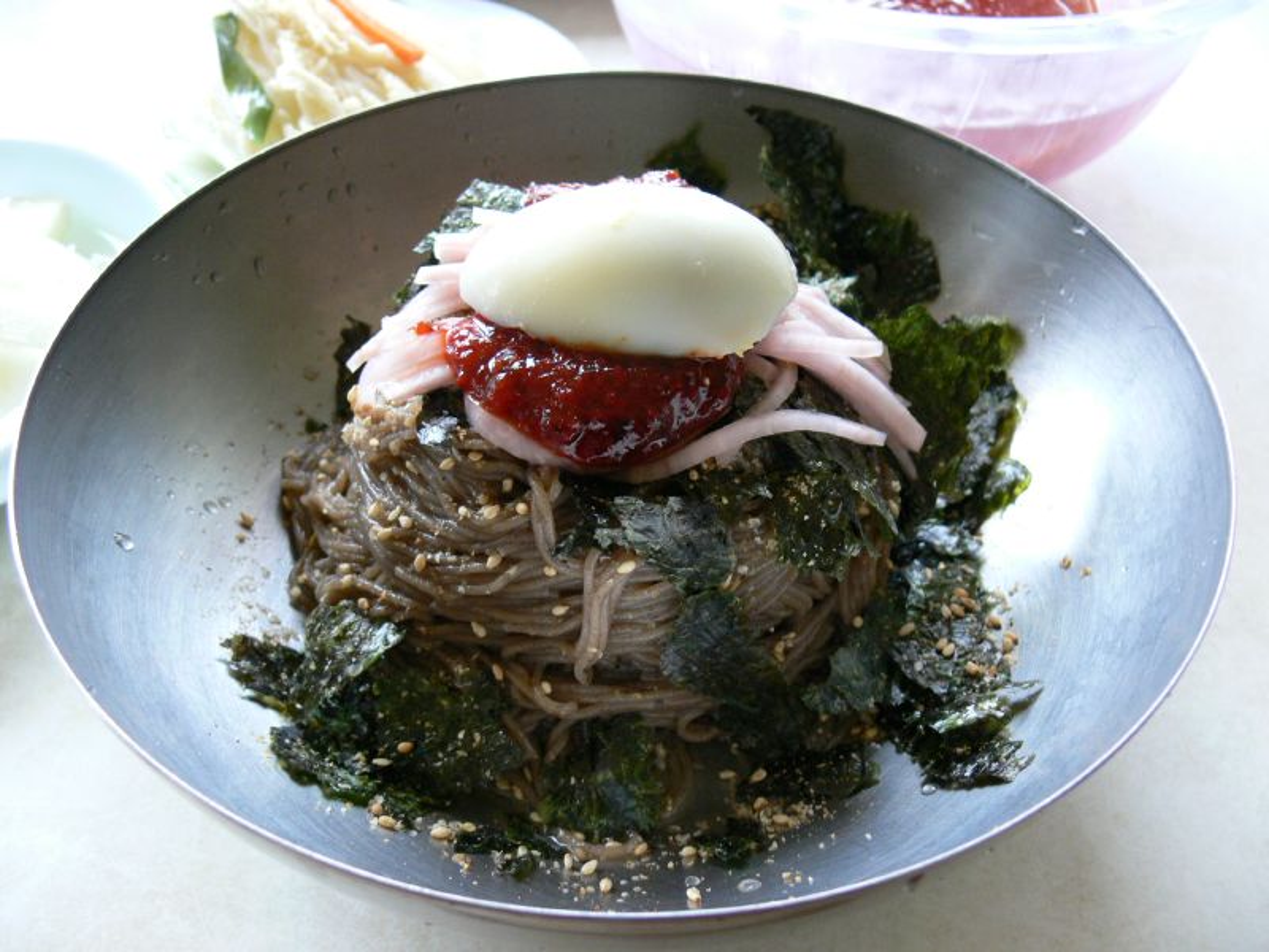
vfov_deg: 40.7
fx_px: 1283
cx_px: 634
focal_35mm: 35
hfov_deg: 52.6
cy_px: 476
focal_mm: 7.4
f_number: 2.8
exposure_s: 1/30
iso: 200
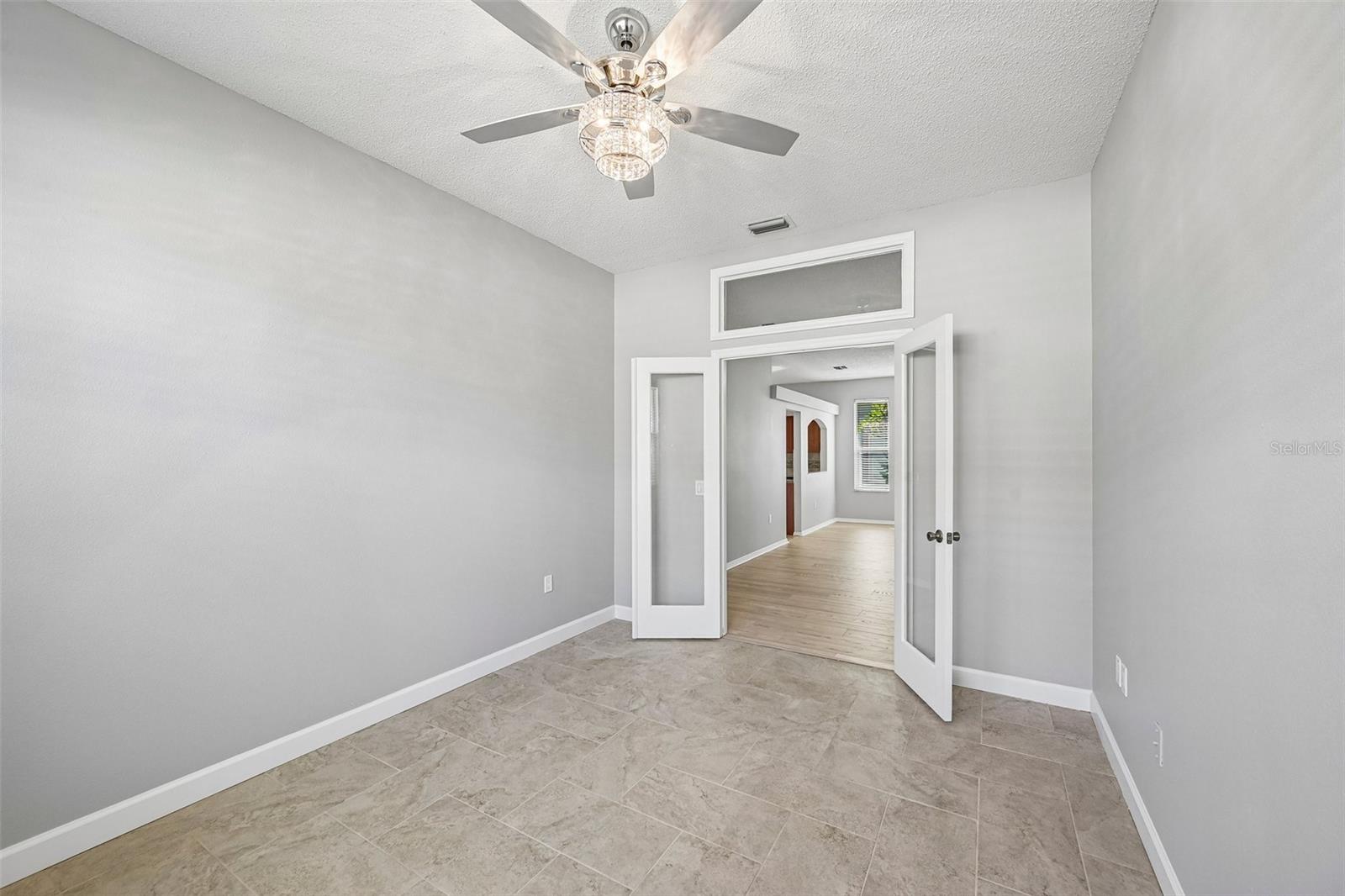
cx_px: 672
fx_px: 523
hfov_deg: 104.3
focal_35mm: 14
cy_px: 448
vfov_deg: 81.2
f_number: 8
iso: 400
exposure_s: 1/30
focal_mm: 14
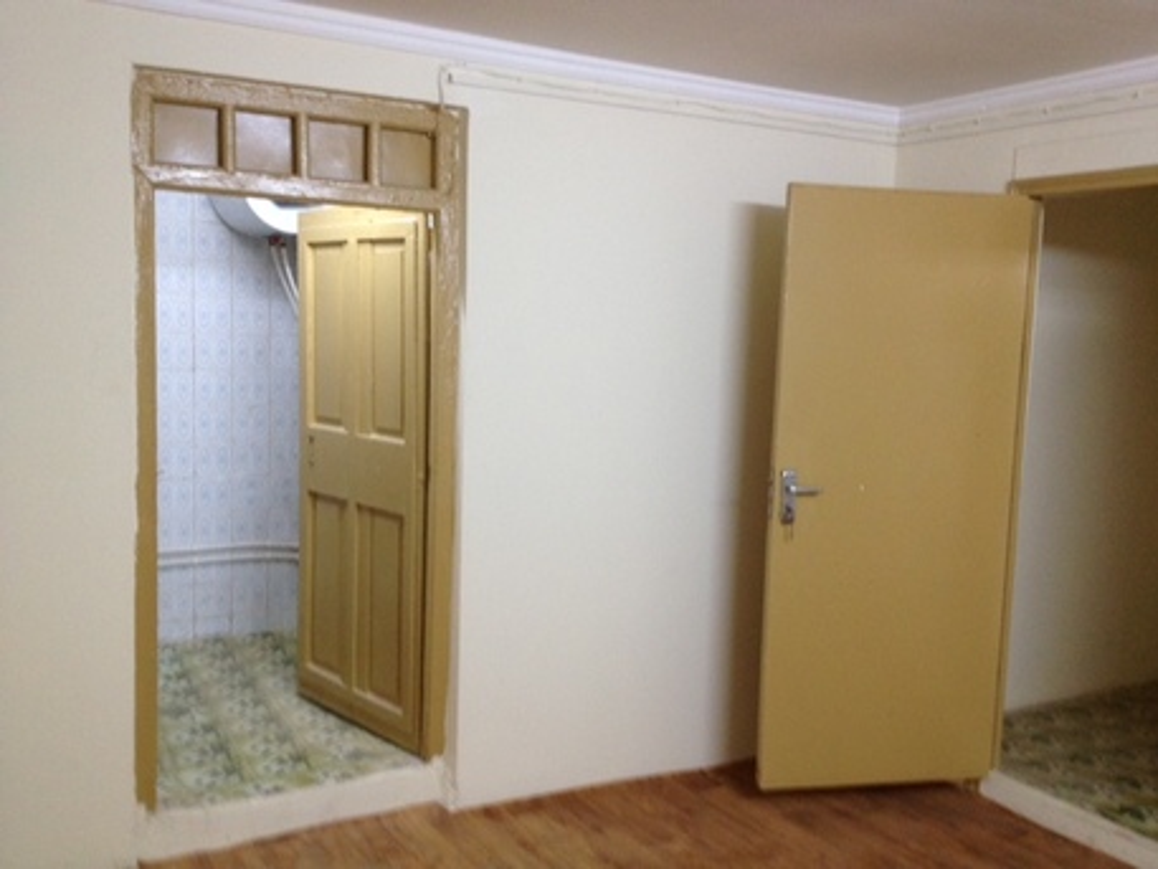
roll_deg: -2.9
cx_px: 579
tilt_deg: -7.6
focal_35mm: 35
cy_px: 434
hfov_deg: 52.6
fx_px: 1171
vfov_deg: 40.7
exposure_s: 1/20
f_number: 2.4
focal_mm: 4.28
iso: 125
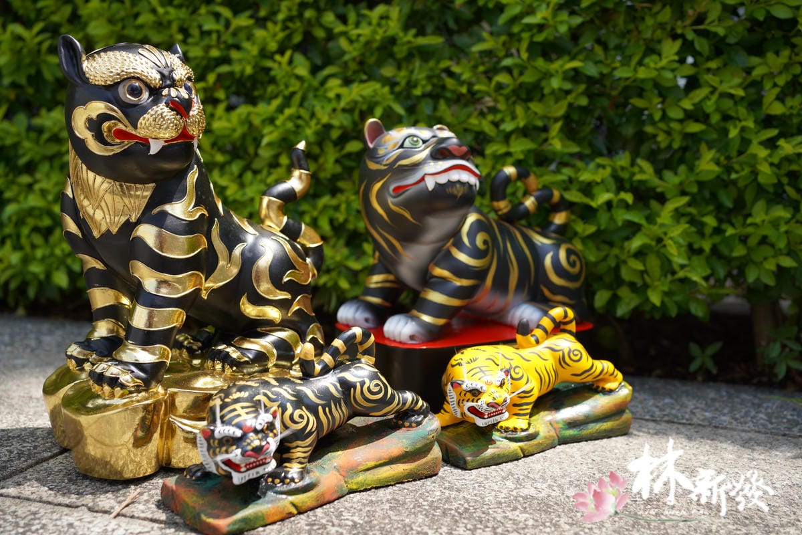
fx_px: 780
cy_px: 268
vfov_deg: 37.9
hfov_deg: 54.4
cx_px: 401
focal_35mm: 35
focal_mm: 35
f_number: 5
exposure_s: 1/250
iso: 100
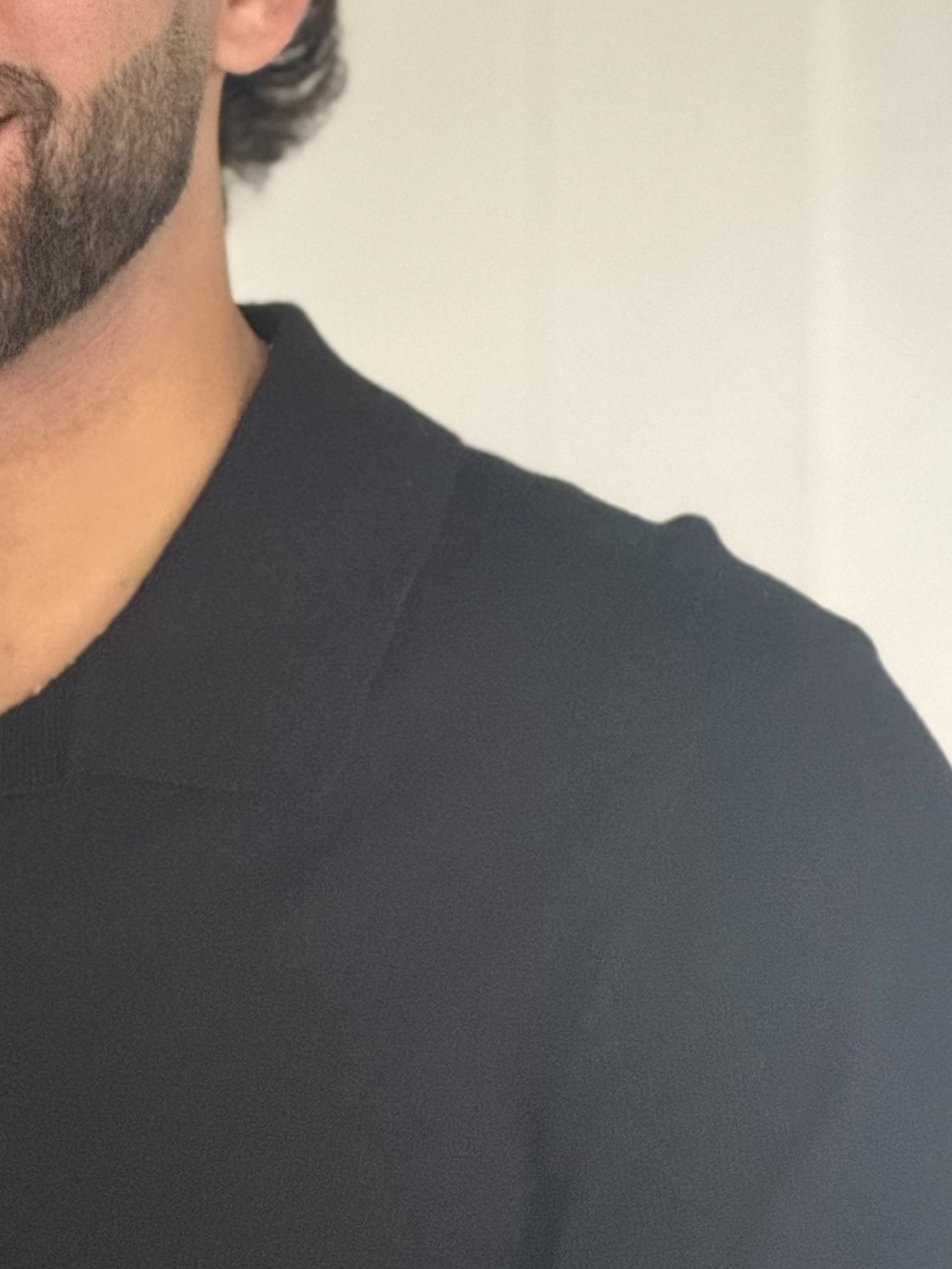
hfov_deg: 8.8
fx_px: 6160
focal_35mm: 168
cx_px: 32
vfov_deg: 11.8
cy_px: 439
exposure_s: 1/50
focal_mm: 9
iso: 400
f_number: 2.8
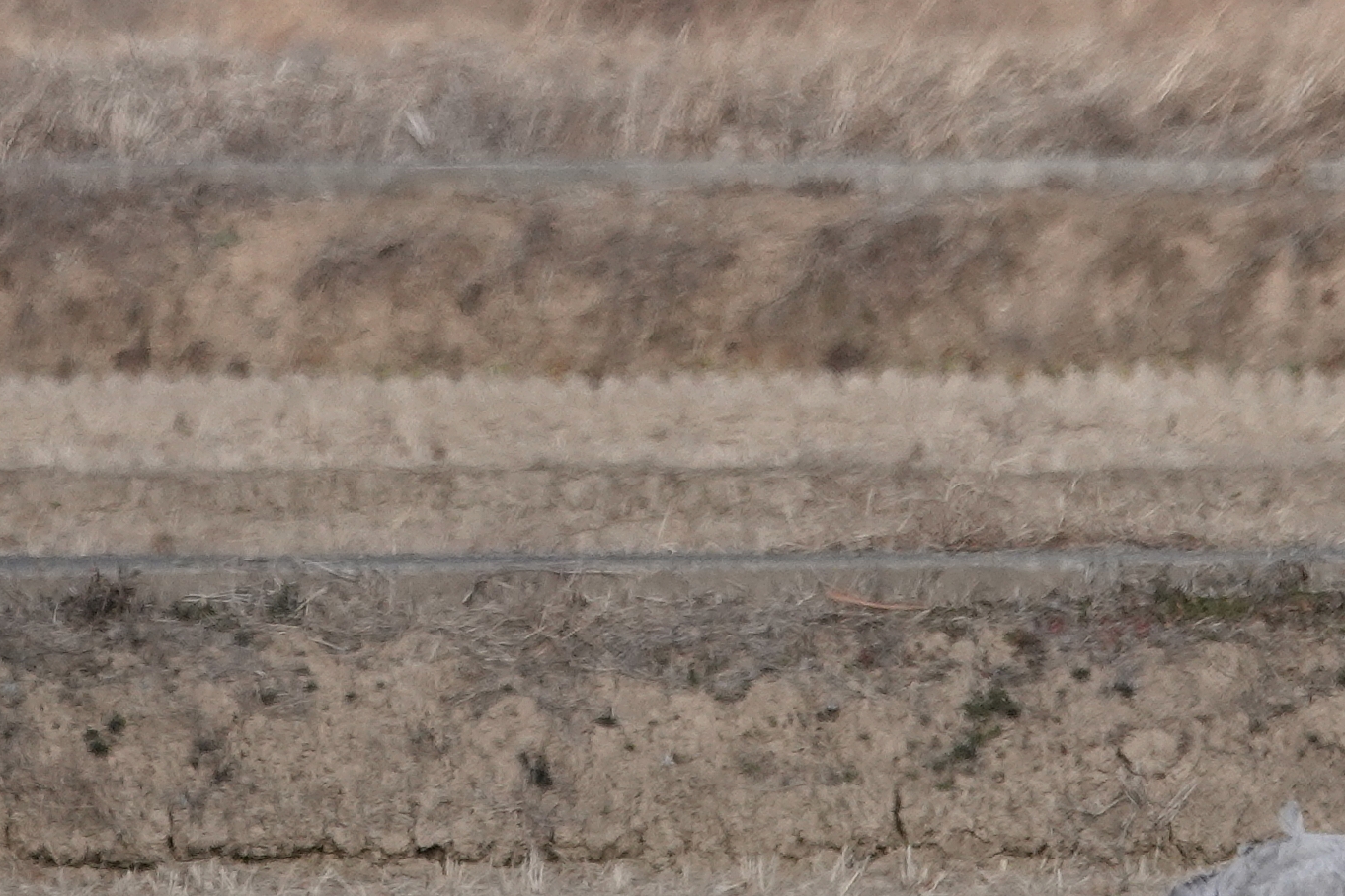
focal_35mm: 1106
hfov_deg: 1.9
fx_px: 41318
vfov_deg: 1.2
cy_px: 686
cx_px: 1018
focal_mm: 220
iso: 100
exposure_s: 1/640
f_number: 4
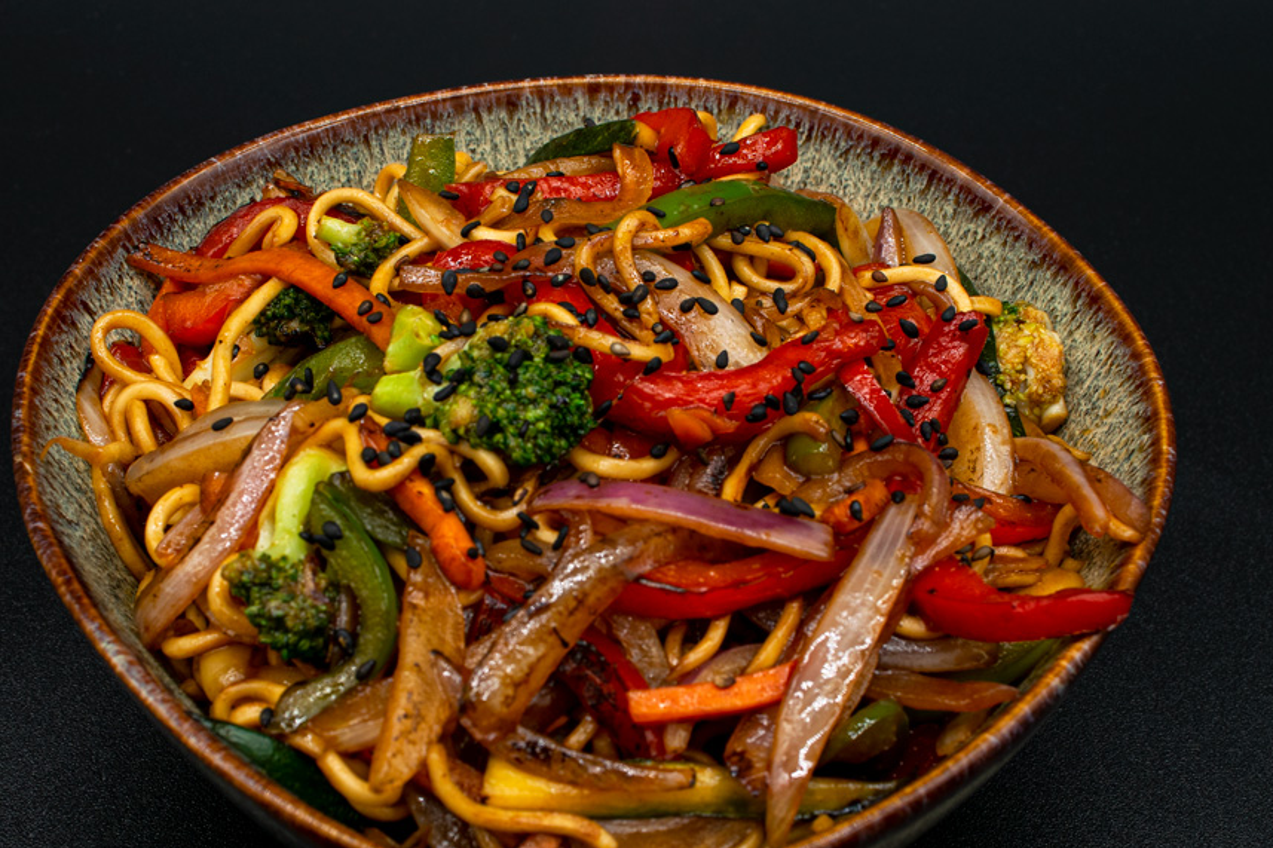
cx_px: 606
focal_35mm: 42
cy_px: 523
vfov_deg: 31.8
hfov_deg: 46.4
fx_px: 1485
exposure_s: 1/30
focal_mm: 20
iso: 100
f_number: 8
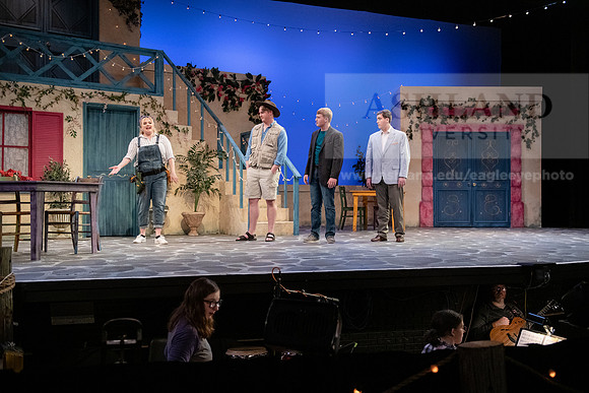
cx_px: 294
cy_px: 196
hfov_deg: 53.1
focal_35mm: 36
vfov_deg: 36.9
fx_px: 589
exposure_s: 1/320
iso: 3200
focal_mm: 36
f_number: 3.5
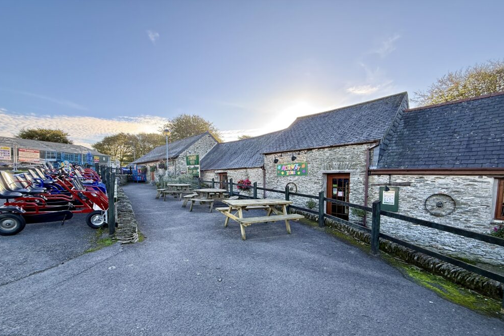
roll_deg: +0.9
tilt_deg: -3.1
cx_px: 245
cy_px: 194
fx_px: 210
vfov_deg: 76.8
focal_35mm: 15
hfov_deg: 100.4
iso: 64
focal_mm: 2.22
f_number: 2.2
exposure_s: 1/196
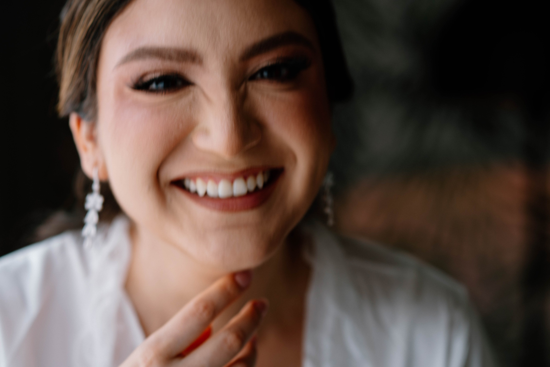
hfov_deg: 23.9
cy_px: 184
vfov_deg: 16.1
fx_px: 1299
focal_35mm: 85
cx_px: 275
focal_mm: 85
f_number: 3.2
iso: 200
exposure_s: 1/200
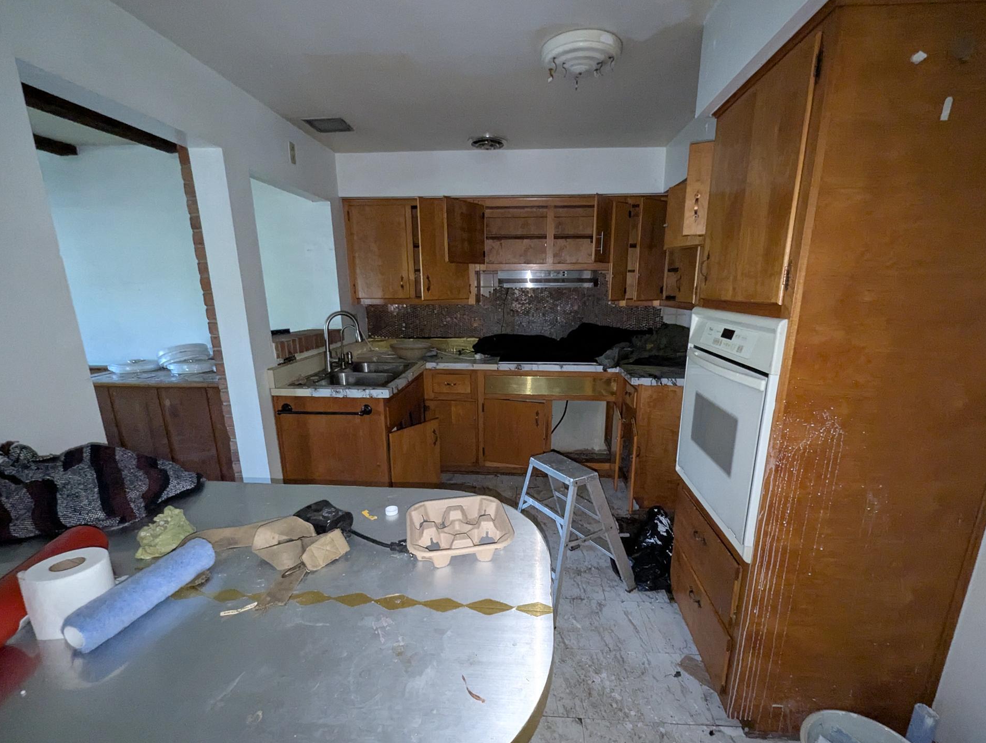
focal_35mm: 14
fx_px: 399
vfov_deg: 85.7
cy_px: 397
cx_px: 512
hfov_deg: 101.9
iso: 1409
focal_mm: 1.95
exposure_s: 1/23.8
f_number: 2.2
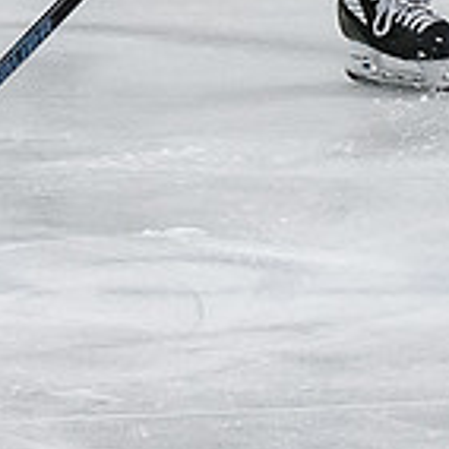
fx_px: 11989
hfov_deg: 2.1
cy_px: -319
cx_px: 296
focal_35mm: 817
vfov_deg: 2.1
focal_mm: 95
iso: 2500
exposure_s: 1/800
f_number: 3.5
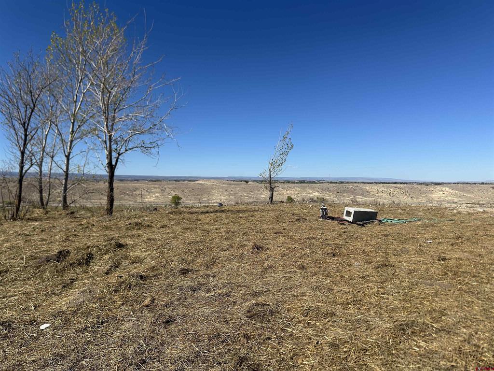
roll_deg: -0.6
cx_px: 247
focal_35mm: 24
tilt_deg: -1.7
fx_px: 343
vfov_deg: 56.8
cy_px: 186
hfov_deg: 71.6
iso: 80
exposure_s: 1/7042
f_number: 1.78
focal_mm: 6.86
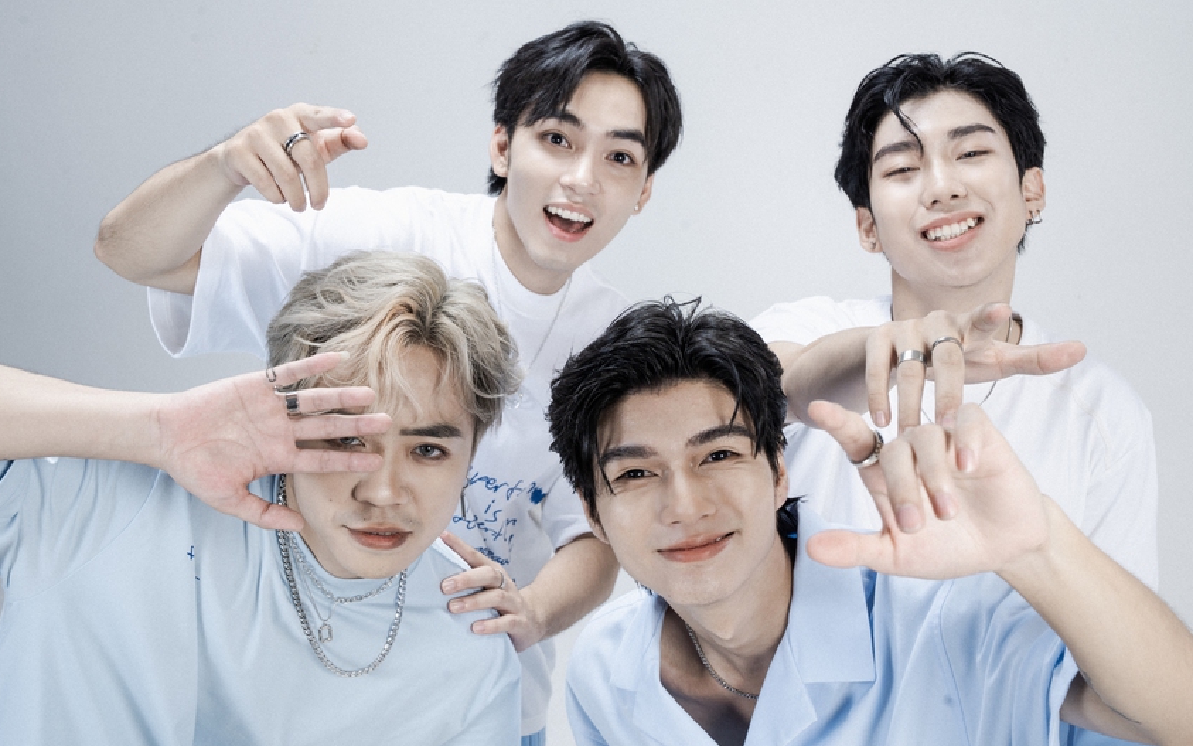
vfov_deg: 24.9
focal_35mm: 52
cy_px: 357
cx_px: 590
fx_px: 1691
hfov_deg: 38.9
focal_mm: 50
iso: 100
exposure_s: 1/160
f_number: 11
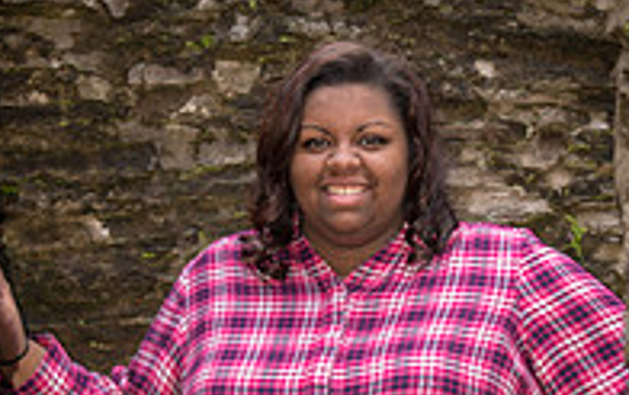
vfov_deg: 5.1
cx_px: 331
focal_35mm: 257
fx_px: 4411
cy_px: 482
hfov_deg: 8.2
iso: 200
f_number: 2.8
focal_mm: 110
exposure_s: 1/60
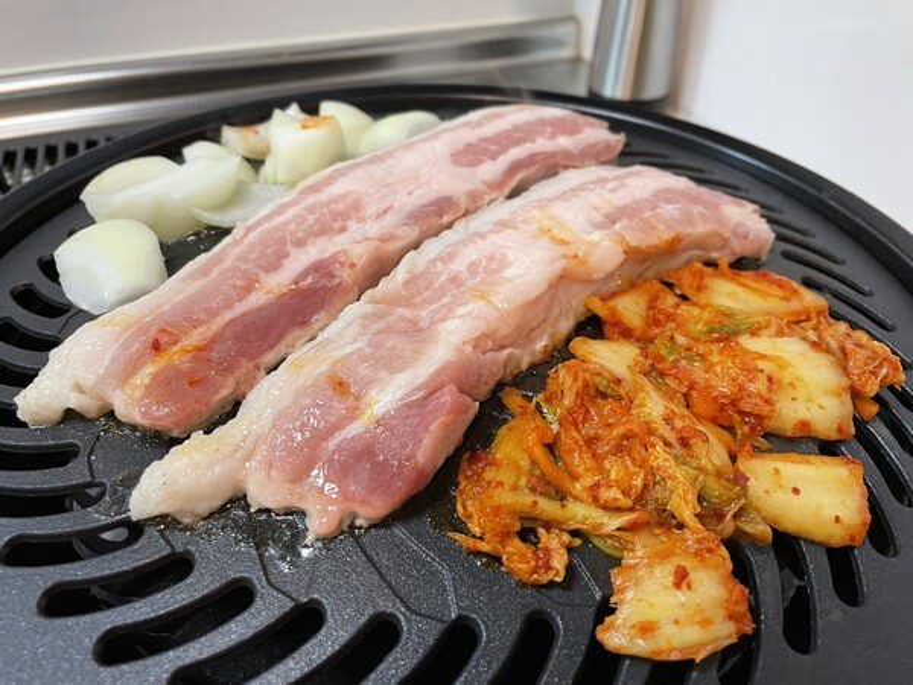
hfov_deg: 67.3
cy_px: 342
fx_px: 686
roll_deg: -0.8
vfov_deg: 53.1
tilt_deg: -39.9
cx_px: 456
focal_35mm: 26
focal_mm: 4.2
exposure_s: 1/50
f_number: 1.6
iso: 160
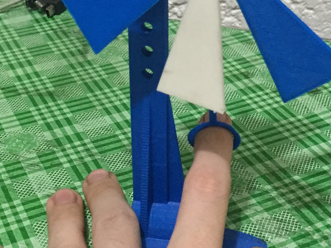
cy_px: 42
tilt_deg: -25.4
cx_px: 208
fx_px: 698
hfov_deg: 26.6
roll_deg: -1.7
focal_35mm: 73
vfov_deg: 19.9
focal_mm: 4.15
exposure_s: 1/30
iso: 250
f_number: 2.2
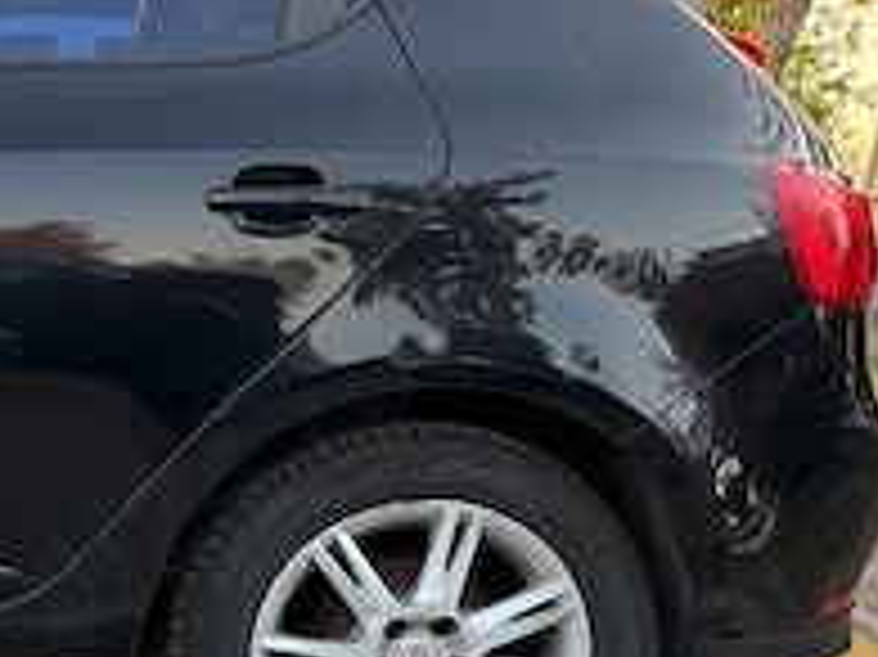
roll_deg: -6.0
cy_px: 576
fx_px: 1876
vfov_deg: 19.6
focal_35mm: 74
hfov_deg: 22.3
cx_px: -392
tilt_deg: -12.0
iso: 100
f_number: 1.78
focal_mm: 6.76
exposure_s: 1/181
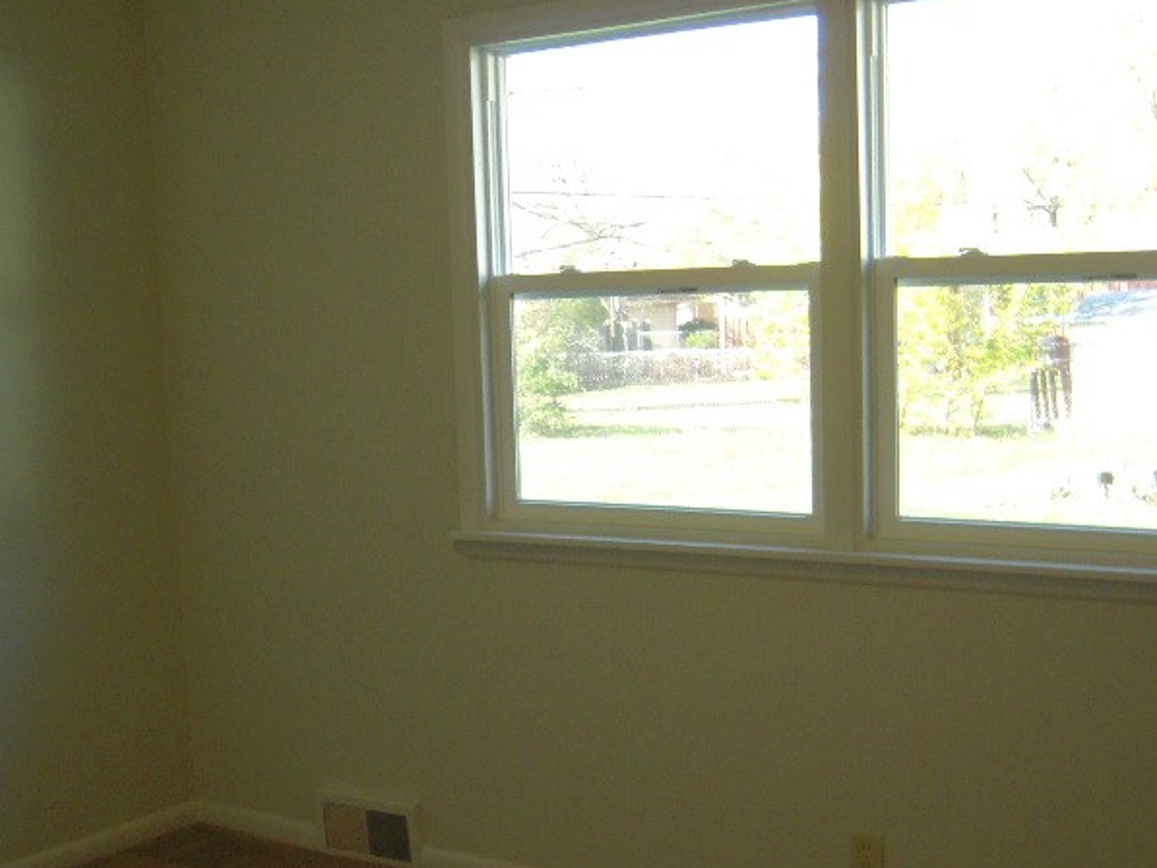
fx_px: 1605
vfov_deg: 30.1
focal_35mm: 48
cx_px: 539
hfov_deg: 39.6
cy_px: 552
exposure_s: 1/125
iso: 400
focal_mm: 5
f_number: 2.7
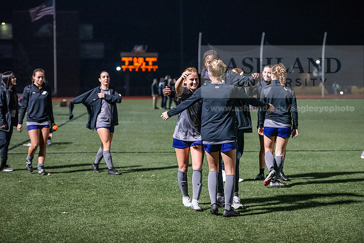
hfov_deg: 21.5
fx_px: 961
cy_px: 122
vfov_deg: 14.4
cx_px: 182
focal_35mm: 95
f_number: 3.2
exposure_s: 1/800
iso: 8000
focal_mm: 95
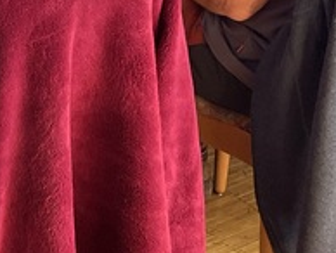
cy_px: -203
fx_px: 1040
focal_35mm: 107
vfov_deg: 12.6
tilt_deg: -15.9
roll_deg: +0.8
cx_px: -296
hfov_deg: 15.4
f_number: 1.6
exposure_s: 1/121
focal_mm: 5.1
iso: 64
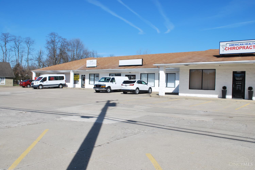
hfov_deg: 61.9
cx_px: 128
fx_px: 213
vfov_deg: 43.7
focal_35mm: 30
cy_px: 85
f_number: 9
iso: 100
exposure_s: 1/320
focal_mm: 20
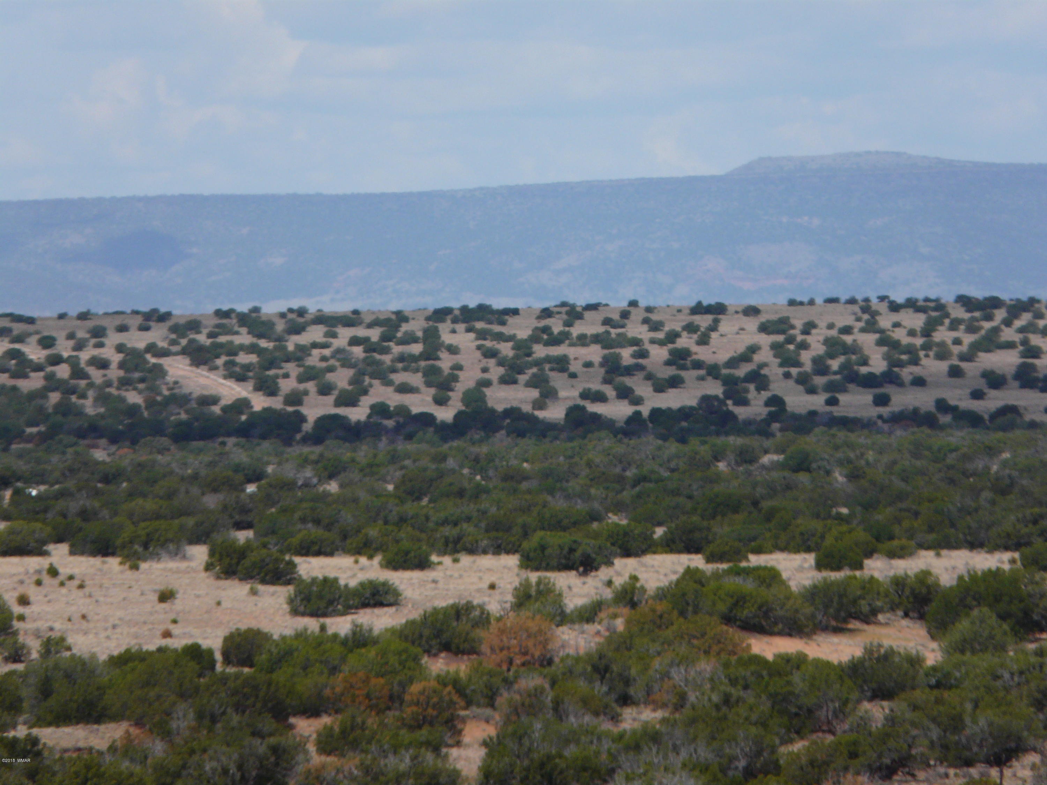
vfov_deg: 3.0
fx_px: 15244
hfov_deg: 3.9
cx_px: 524
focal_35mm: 504
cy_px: 392
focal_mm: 82.8
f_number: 6.3
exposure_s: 1/500
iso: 100
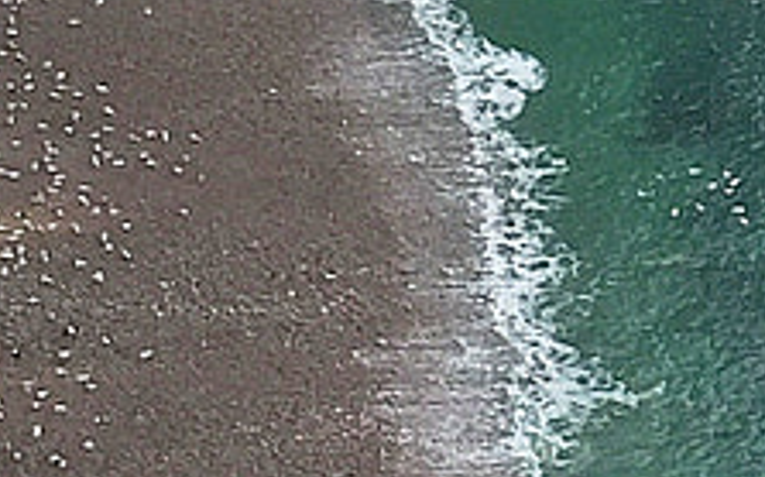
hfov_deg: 9.4
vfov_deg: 5.9
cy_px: -209
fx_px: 4604
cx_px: 882
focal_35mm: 221
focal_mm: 4.15
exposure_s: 1/100
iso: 32
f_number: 2.2
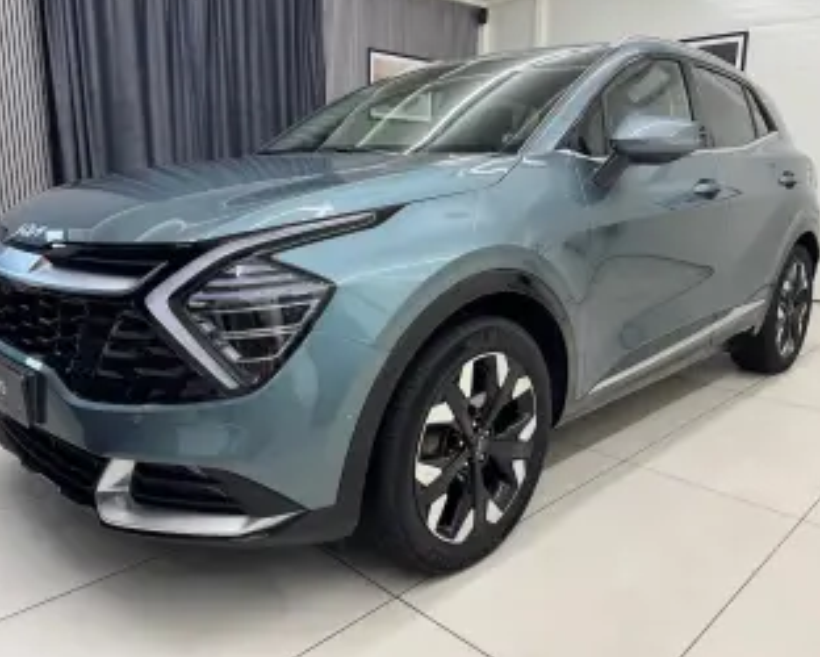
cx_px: 397
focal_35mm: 27
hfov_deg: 64.0
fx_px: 656
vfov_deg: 53.2
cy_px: 323
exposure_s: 1/50
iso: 160
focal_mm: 6.76
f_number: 1.78
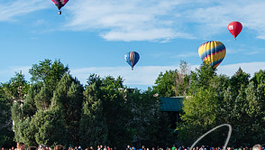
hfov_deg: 15.5
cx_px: 226
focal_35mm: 137
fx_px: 964
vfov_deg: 8.9
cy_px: 117
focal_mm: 58
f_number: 4.5
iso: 400
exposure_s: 1/2500
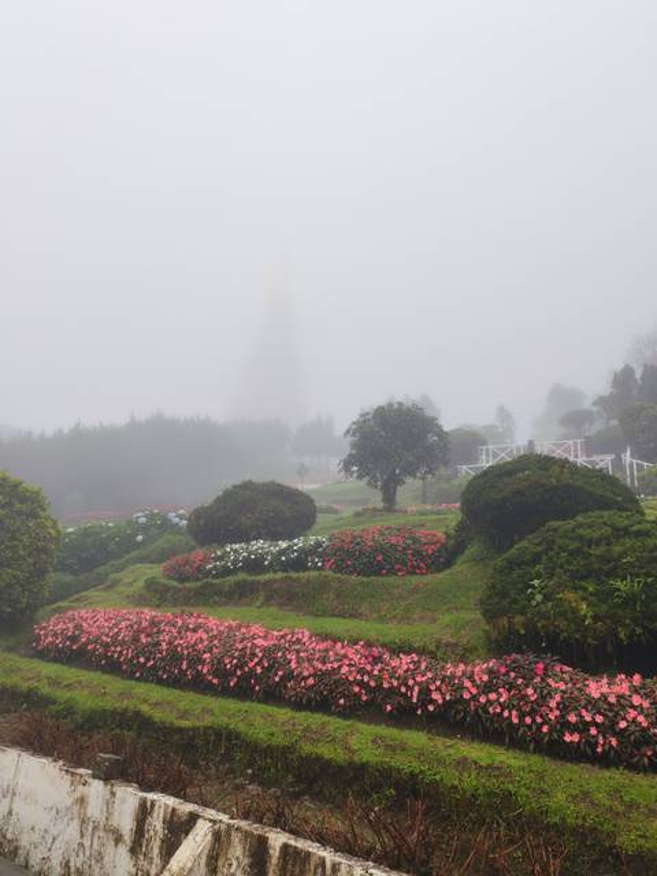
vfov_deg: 65.3
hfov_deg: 51.4
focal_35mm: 27
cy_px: 438
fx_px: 683
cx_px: 328
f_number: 1.9
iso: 50
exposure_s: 1/310
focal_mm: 6.12
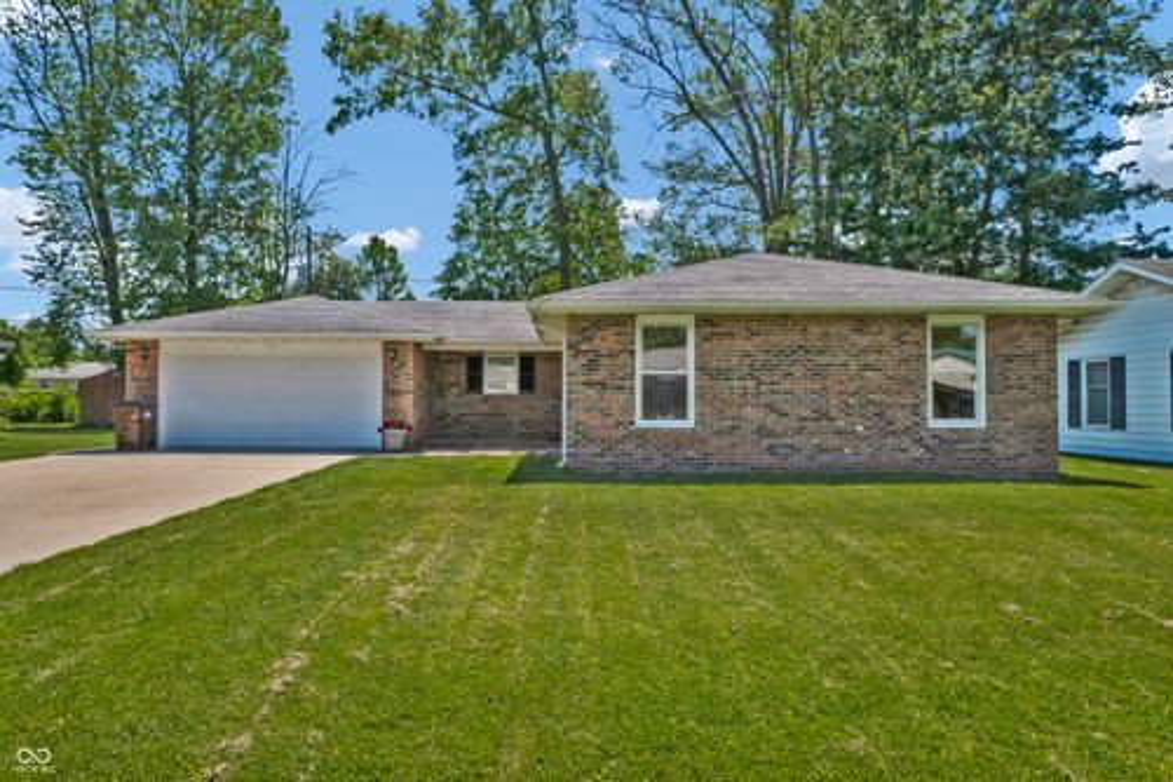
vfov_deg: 50.4
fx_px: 831
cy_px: 391
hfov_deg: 70.5
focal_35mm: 26
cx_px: 586
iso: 100
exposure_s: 1/320
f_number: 9
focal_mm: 17
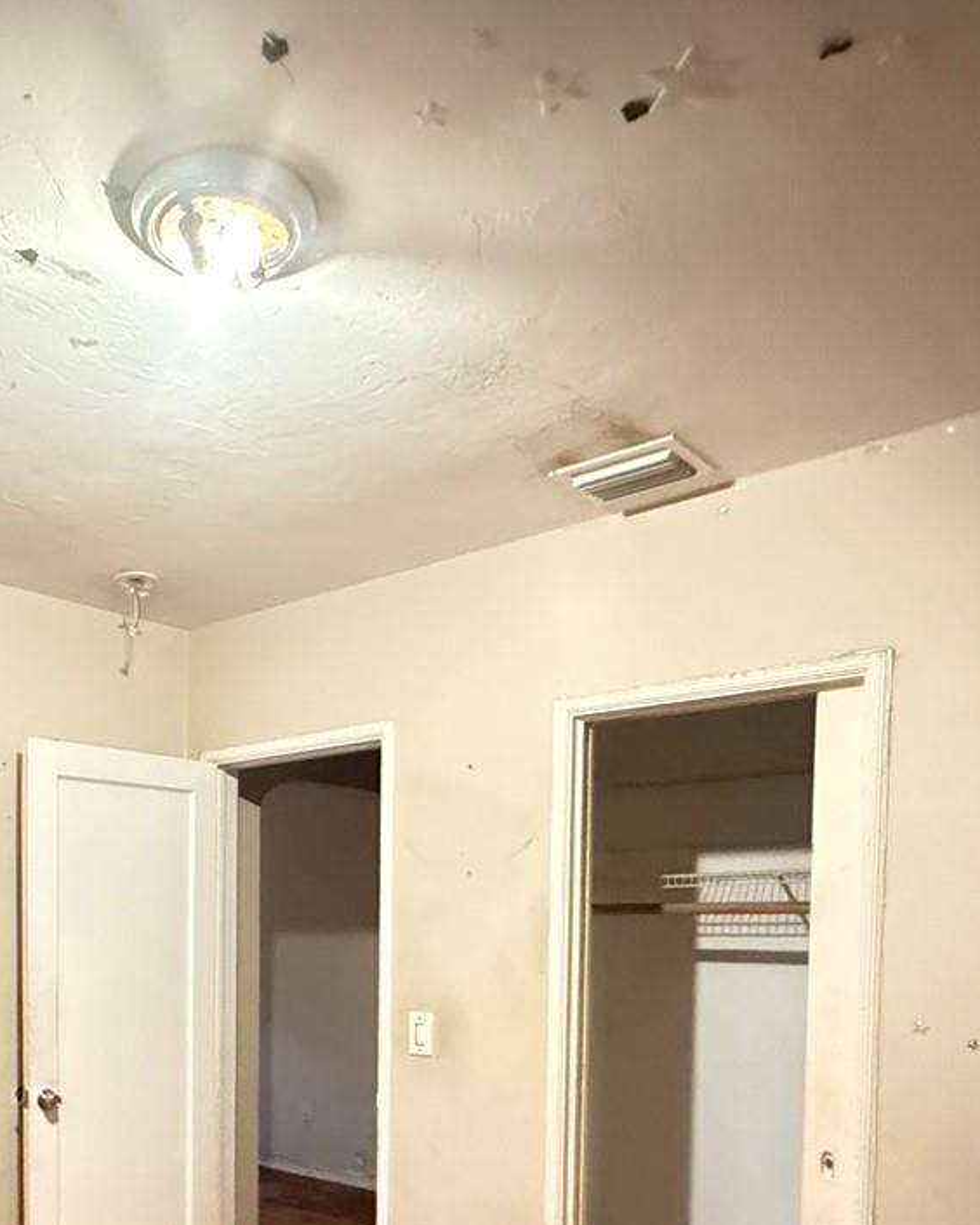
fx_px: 1124
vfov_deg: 53.3
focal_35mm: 31
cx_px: 247
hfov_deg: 45.5
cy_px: 985
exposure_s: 1/30
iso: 1600
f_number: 2.2
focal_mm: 2.22
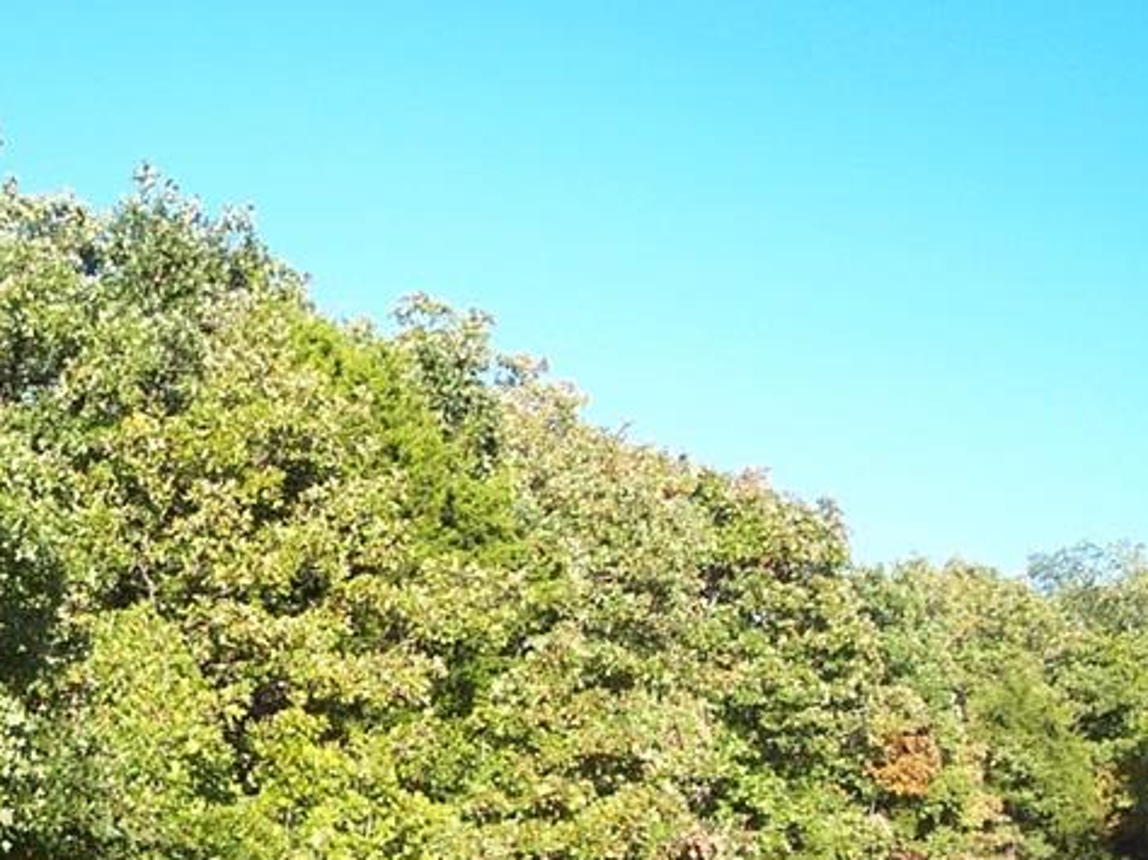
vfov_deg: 18.3
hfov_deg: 23.7
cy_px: 659
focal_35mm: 80
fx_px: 2652
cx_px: 75
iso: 64
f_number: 2.8
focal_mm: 7.8
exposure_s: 1/400
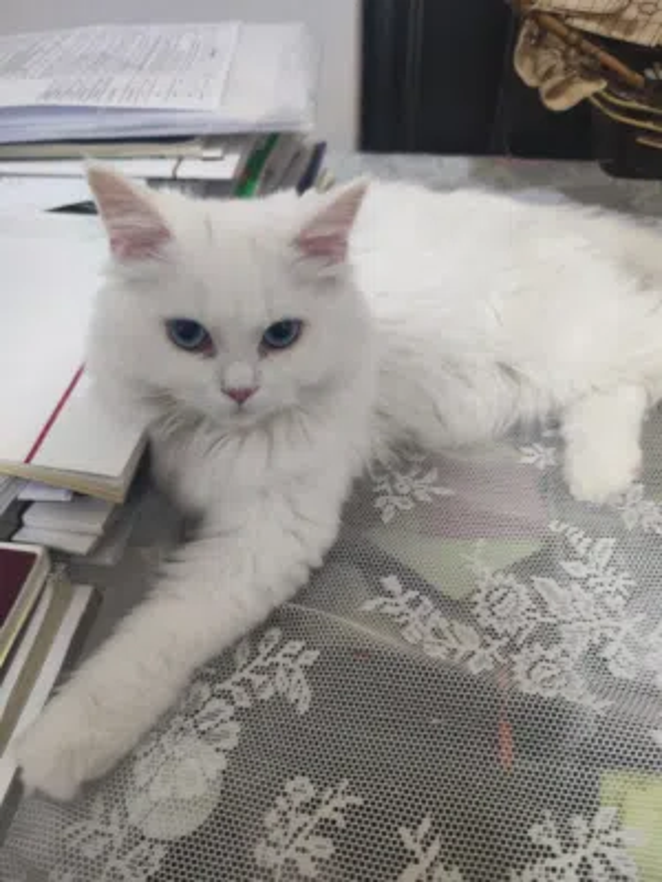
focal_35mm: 23
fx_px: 586
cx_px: 331
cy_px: 441
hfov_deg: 58.9
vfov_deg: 73.9
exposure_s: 1/50
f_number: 1.69
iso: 1698
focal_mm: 7.01
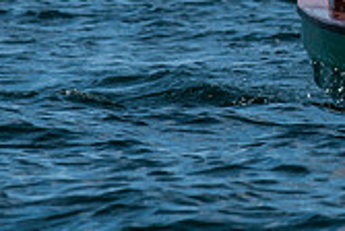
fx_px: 18481
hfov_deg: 1.1
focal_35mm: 1925
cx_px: 553
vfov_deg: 0.7
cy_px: -35
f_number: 5.6
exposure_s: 1/2500
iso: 320
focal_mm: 300
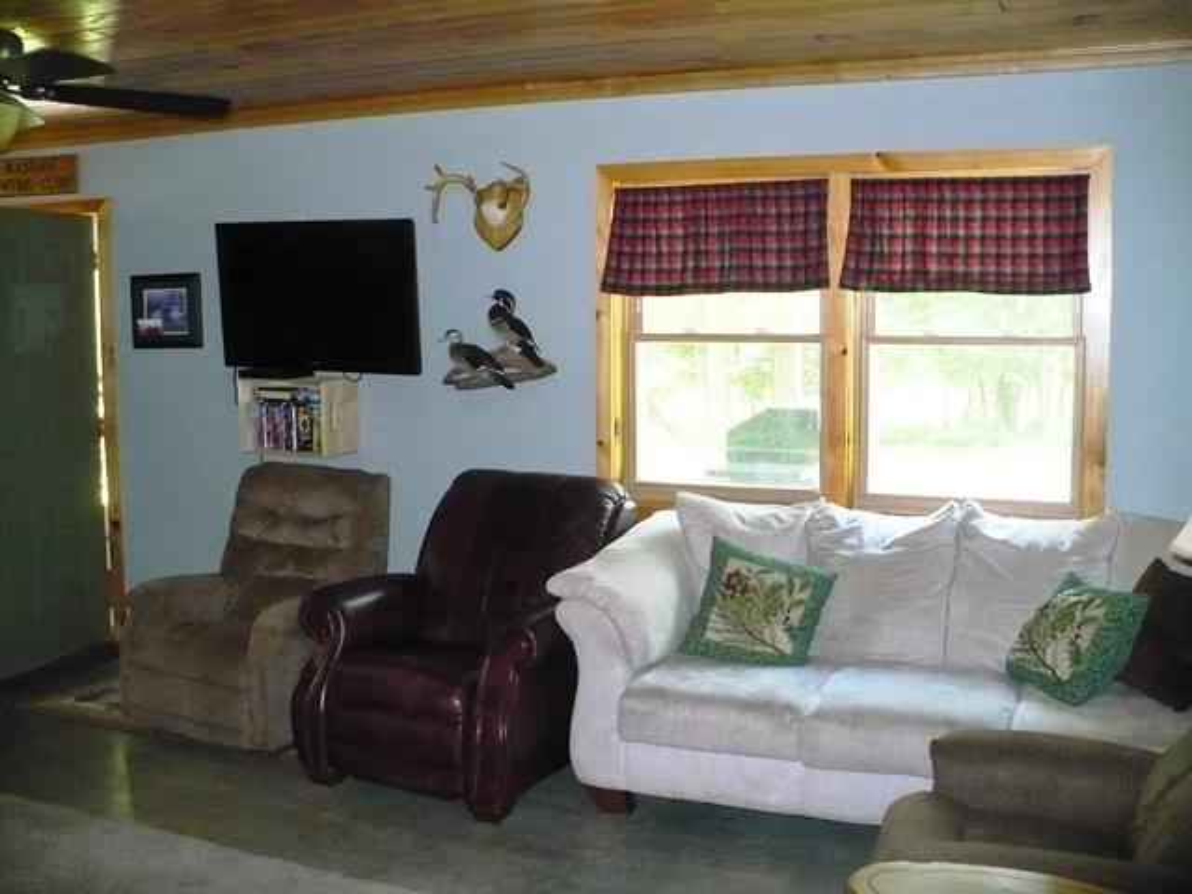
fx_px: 1274
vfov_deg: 38.7
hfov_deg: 50.1
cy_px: 447
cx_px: 596
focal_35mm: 37
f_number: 2.8
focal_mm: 6.1
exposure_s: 1/30
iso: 640
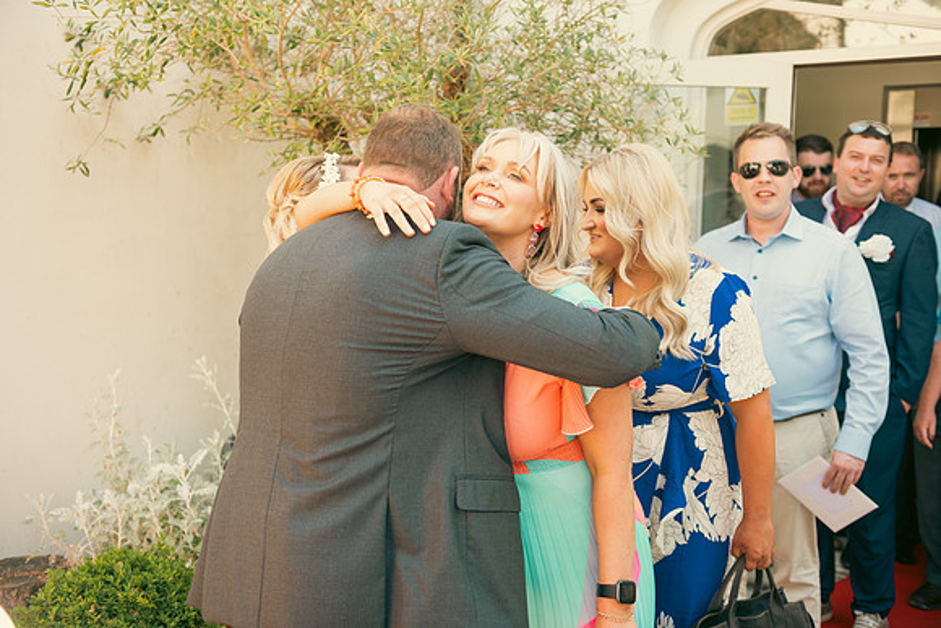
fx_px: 1046
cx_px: 470
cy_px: 314
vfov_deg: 33.4
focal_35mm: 40
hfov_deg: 48.4
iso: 160
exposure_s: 1/250
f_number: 3.5
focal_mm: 40
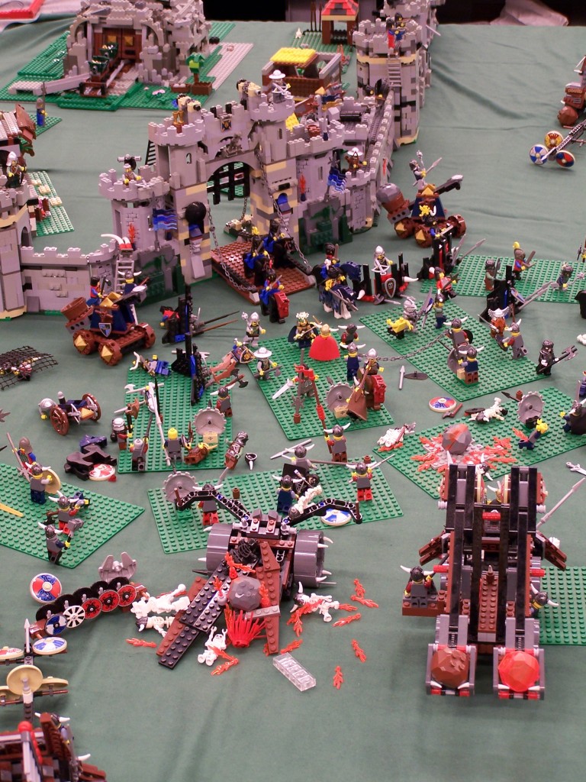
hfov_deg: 19.6
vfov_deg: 26.0
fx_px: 1693
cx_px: 293
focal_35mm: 75
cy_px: 391
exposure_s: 1/2
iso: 80
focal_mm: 12.4
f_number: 3.2
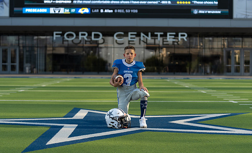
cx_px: 128
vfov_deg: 17.2
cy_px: 78
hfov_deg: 28.1
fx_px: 504
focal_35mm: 74
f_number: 2.8
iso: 100
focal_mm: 70
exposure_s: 1/640
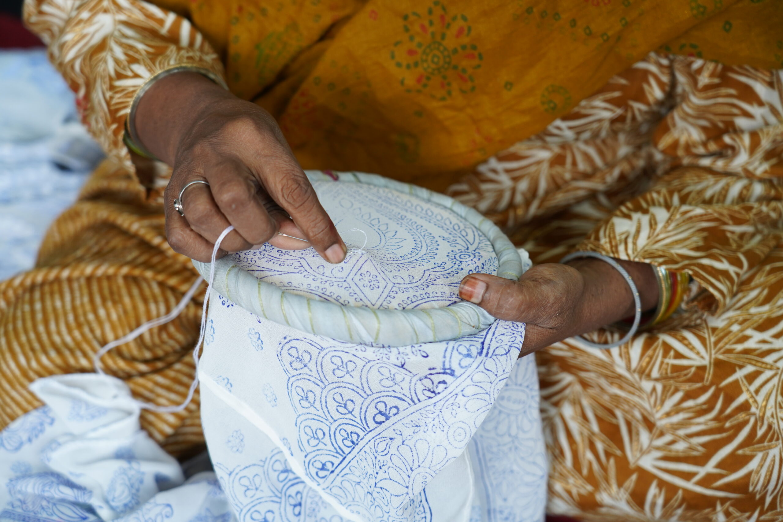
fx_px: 1479
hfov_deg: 29.7
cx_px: 392
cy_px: 261
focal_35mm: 68
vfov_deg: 20.0
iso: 800
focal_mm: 68
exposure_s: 1/125
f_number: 4
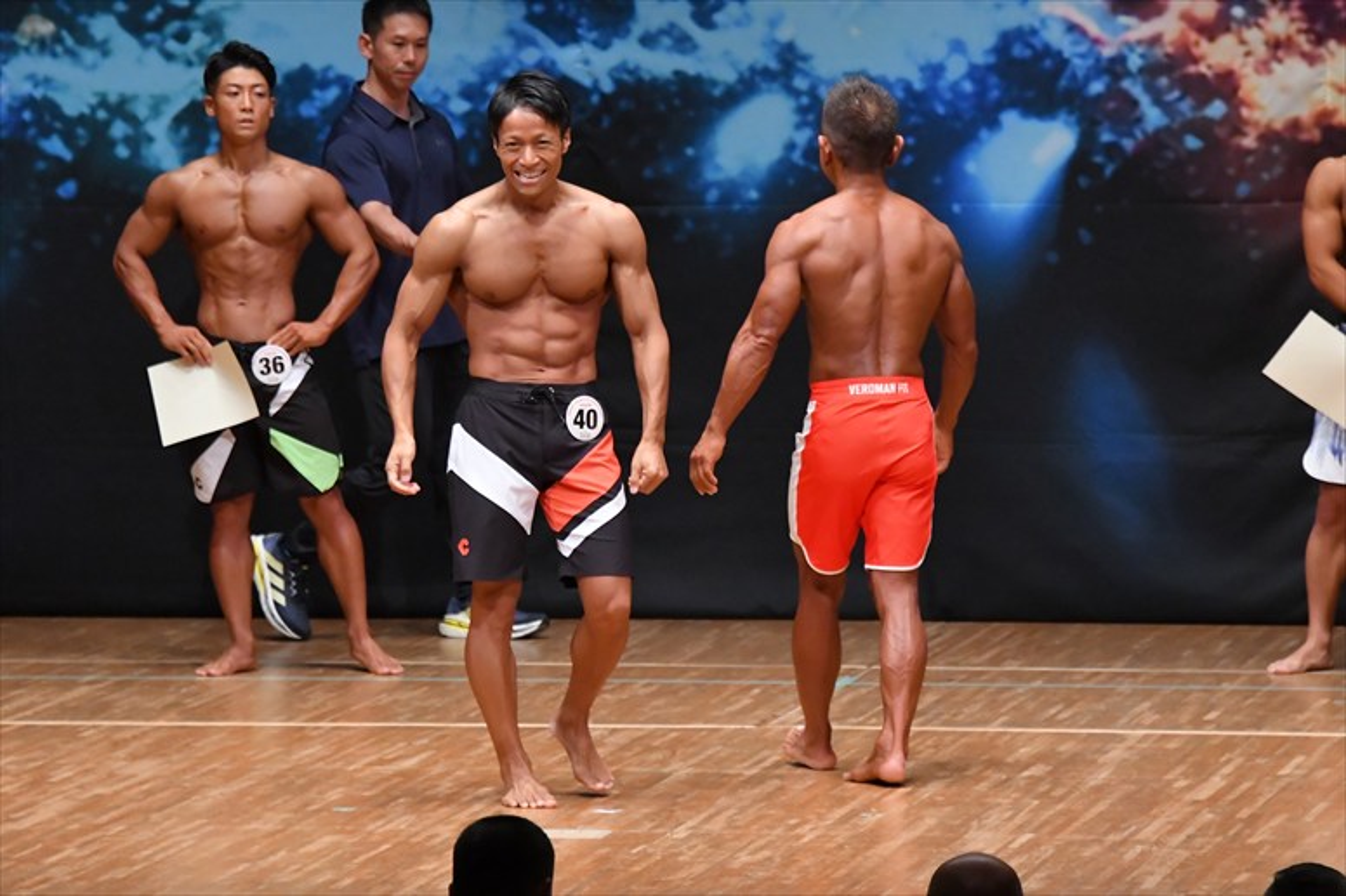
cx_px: 673
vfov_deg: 4.8
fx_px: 10651
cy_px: 448
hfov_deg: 7.2
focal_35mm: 285
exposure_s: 1/400
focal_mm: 190
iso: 6400
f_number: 5.6
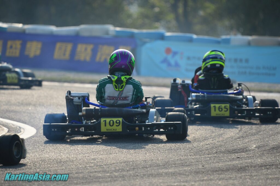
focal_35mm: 300
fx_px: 2331
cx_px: 140
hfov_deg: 6.9
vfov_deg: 4.6
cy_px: 93
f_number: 5
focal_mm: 300
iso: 100
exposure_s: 1/640
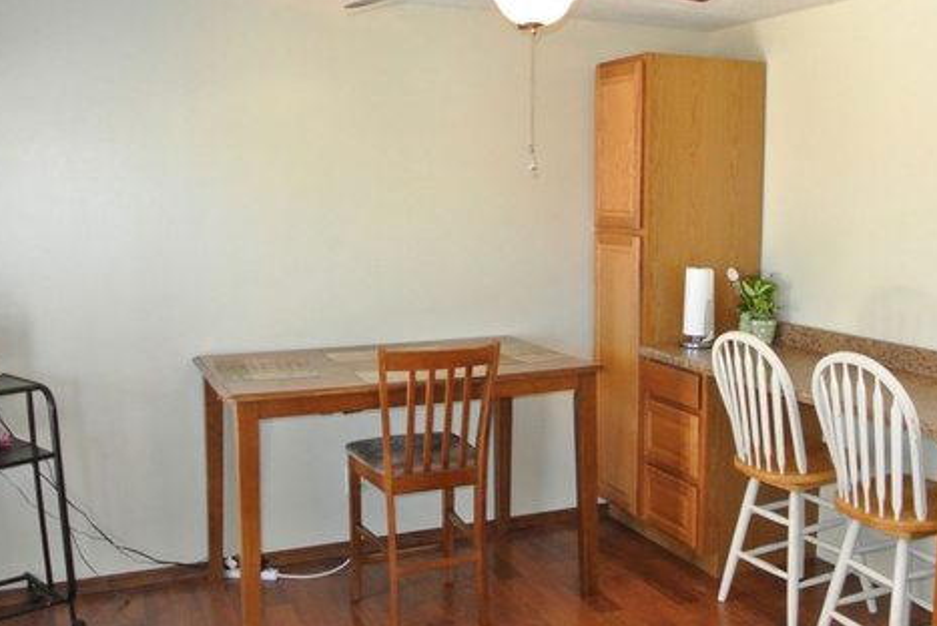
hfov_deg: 51.2
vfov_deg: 36.0
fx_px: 964
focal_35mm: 37
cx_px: 596
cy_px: 317
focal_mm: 10
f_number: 3.5
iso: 900
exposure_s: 1/60
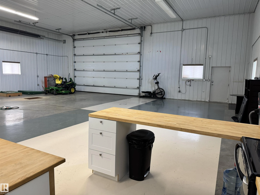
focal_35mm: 24
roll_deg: -1.2
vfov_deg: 56.8
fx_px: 180
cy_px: 98
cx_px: 130
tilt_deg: -6.6
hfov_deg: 71.6
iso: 160
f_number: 1.78
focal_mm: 6.76
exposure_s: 1/60
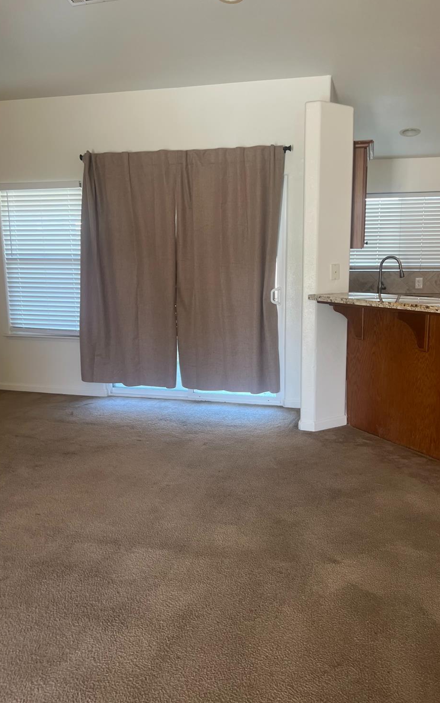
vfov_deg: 66.5
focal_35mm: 28
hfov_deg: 44.5
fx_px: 537
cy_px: 353
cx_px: 247
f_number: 1.5
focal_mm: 5.7
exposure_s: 1/120
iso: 125
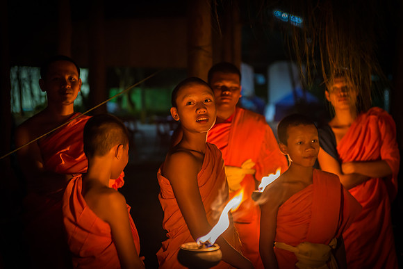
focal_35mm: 70
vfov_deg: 19.5
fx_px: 784
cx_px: 202
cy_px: 134
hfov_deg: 28.8
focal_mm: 70
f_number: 2.8
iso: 800
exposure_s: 1/25
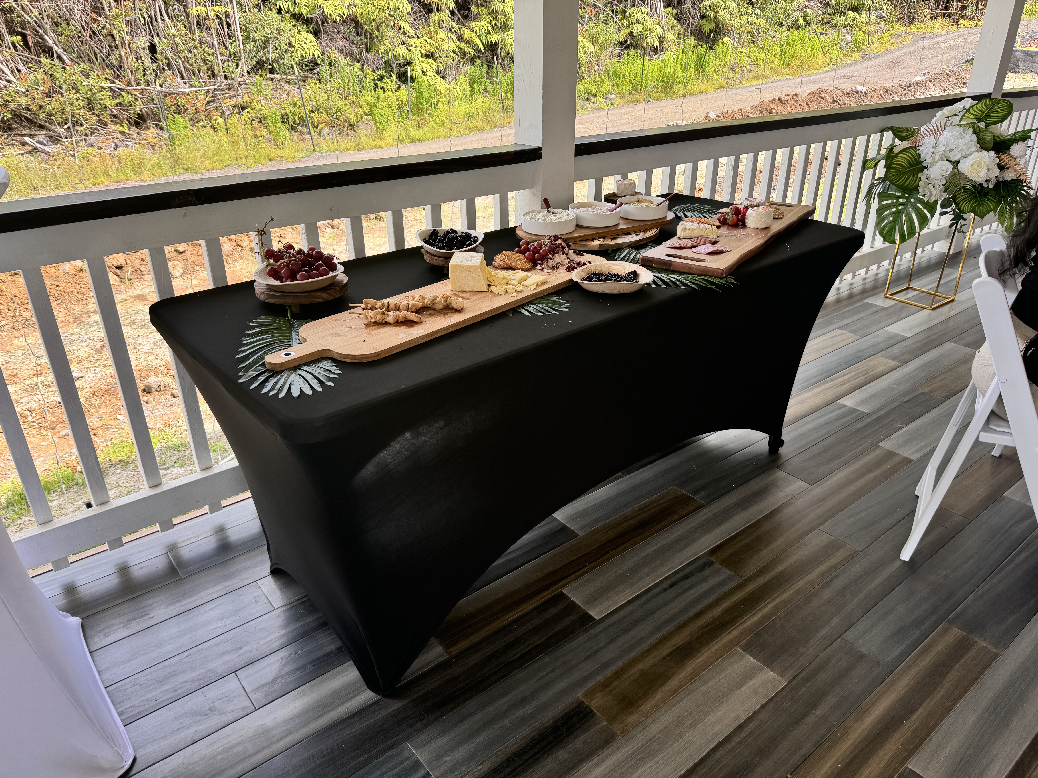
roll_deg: -0.2
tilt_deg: -26.8
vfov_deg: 56.8
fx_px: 720
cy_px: 389
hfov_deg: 71.6
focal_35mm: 24
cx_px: 519
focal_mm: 6.76
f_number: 1.78
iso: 80
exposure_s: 1/488
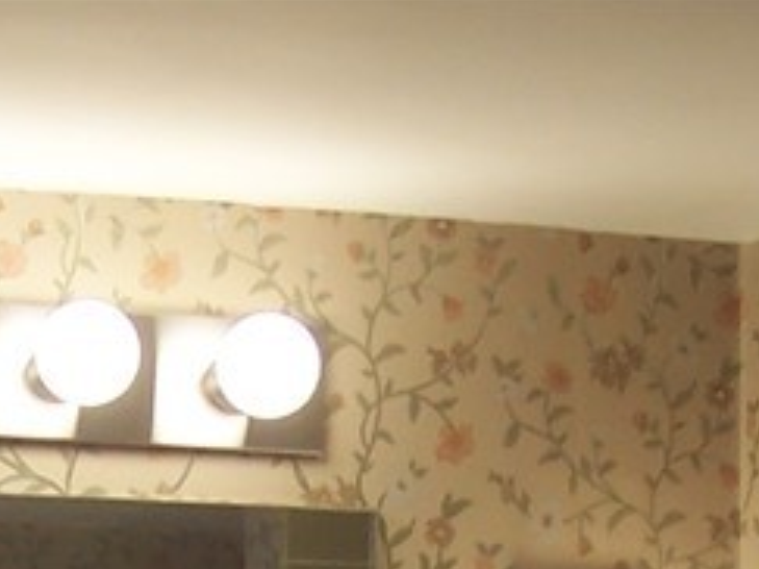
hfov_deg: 12.5
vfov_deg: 8.9
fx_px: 3419
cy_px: 1194
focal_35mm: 156
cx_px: 37
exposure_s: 1/60
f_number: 2.8
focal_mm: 5.6
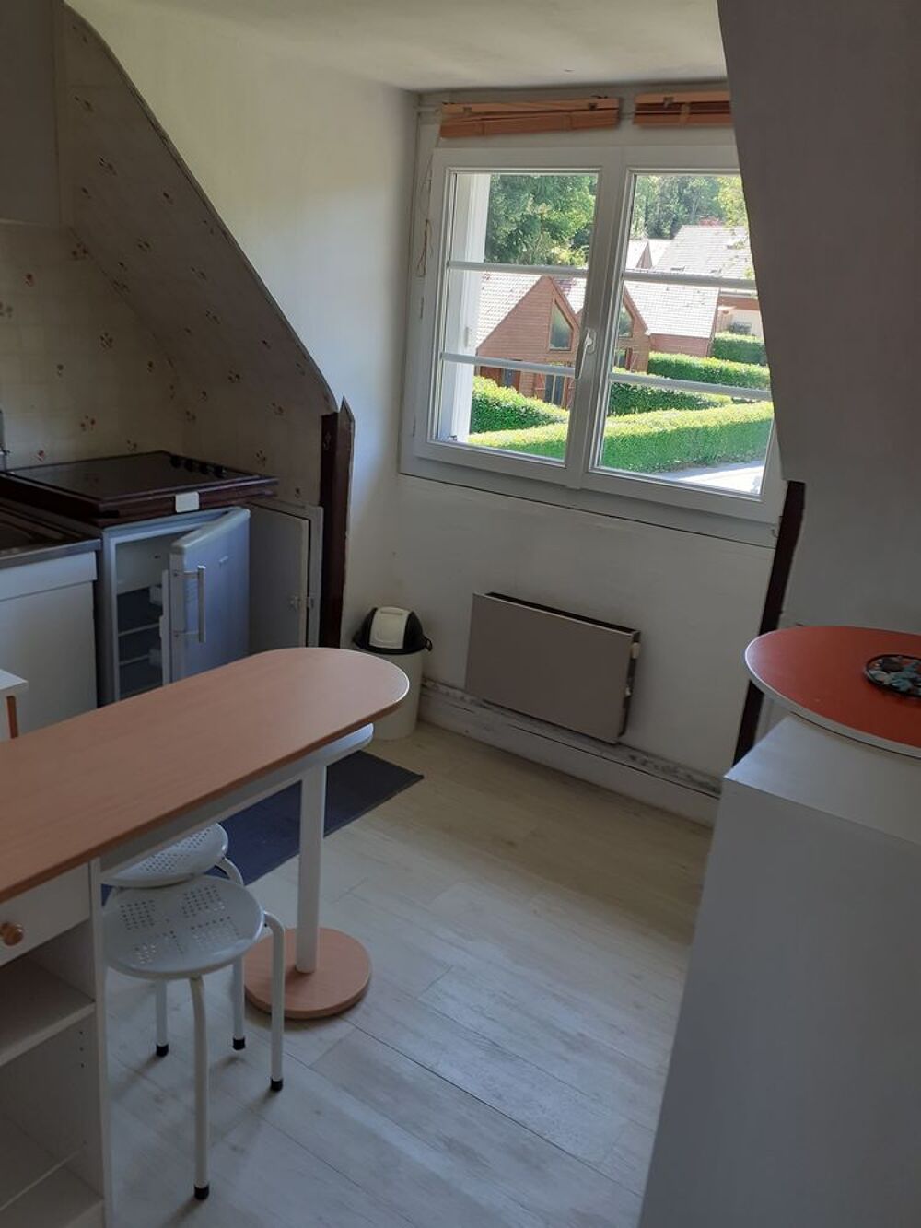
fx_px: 958
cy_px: 614
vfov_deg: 65.3
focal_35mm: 27
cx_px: 460
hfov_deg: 51.4
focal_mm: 3.6
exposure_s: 1/100
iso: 80
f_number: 1.9
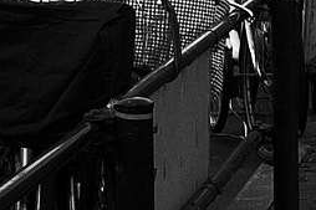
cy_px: -171
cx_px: 556
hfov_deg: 6.8
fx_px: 2596
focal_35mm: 296
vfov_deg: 4.6
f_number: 4.5
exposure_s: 1/80
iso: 100
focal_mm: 18.3
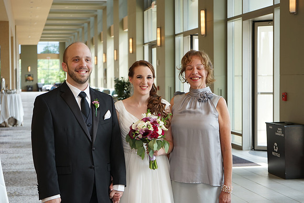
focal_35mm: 67
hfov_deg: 30.1
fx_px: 566
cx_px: 152
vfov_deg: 20.3
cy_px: 102
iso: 500
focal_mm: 67
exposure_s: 1/100
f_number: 5.6
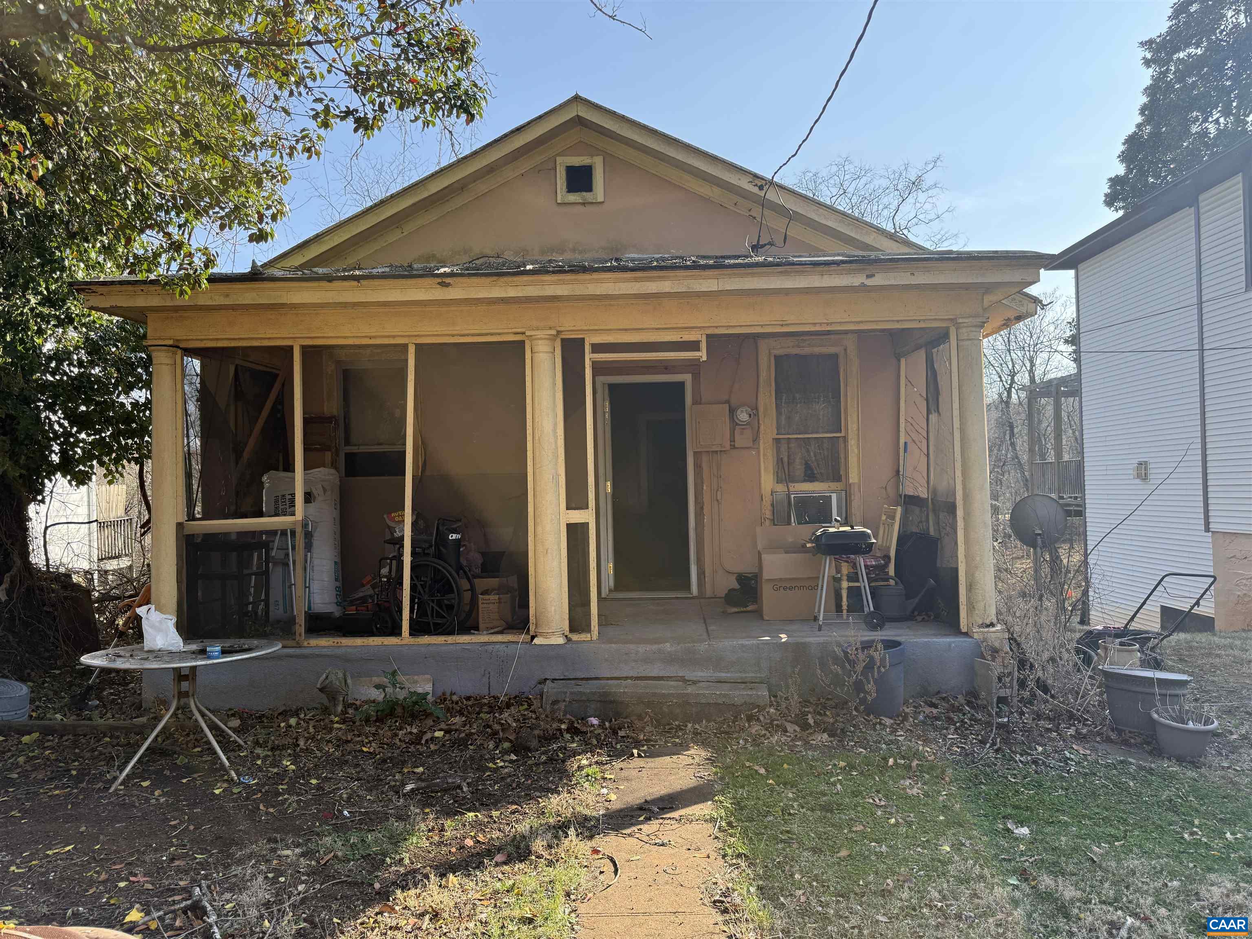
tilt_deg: +1.2
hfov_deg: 71.6
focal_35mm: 24
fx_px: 868
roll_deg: +0.3
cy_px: 470
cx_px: 626
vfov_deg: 56.8
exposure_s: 1/1174
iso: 100
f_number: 1.78
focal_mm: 6.76
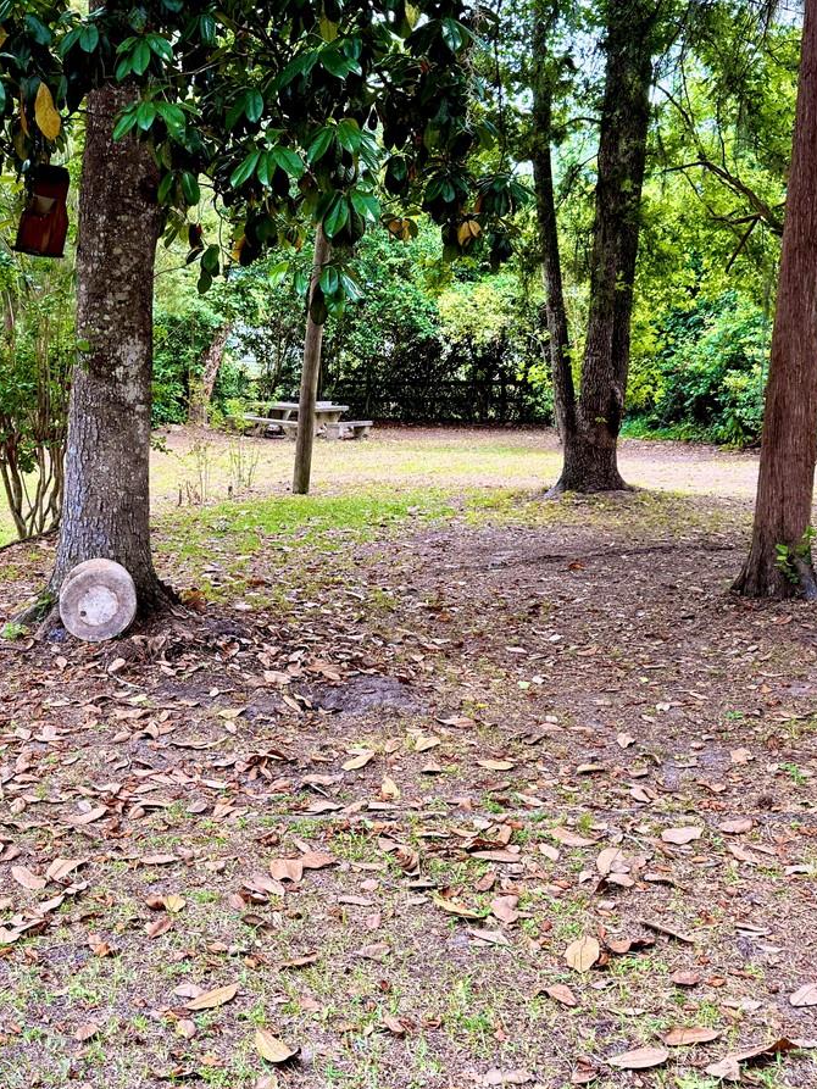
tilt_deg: -4.7
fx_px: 1353
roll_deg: -2.4
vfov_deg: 43.3
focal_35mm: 43
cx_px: 167
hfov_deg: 32.7
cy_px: 379
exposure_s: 1/443
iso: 100
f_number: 1.78
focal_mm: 6.76
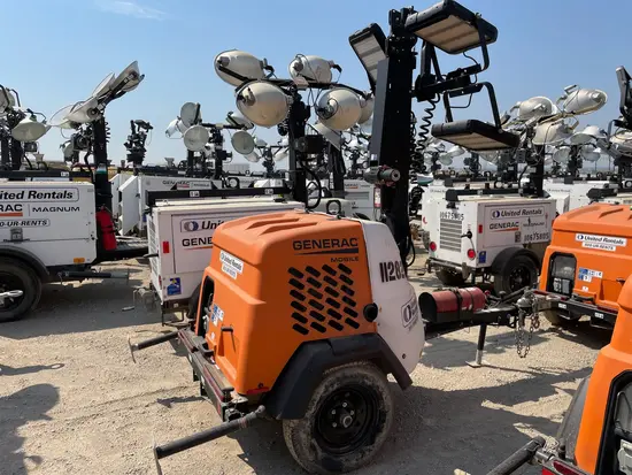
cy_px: 238
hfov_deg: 67.3
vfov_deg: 53.1
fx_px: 475
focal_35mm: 26
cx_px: 316
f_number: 1.6
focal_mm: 4.2
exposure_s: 1/5814
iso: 50
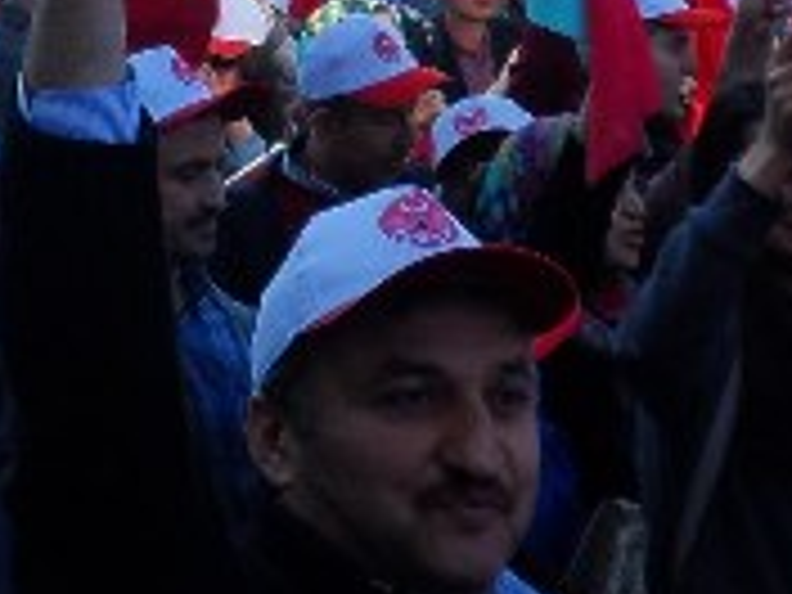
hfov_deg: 15.2
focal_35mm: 127
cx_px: -40
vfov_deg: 11.3
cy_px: -270
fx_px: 2906
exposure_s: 1/250
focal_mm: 4.9
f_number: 3.1
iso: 80
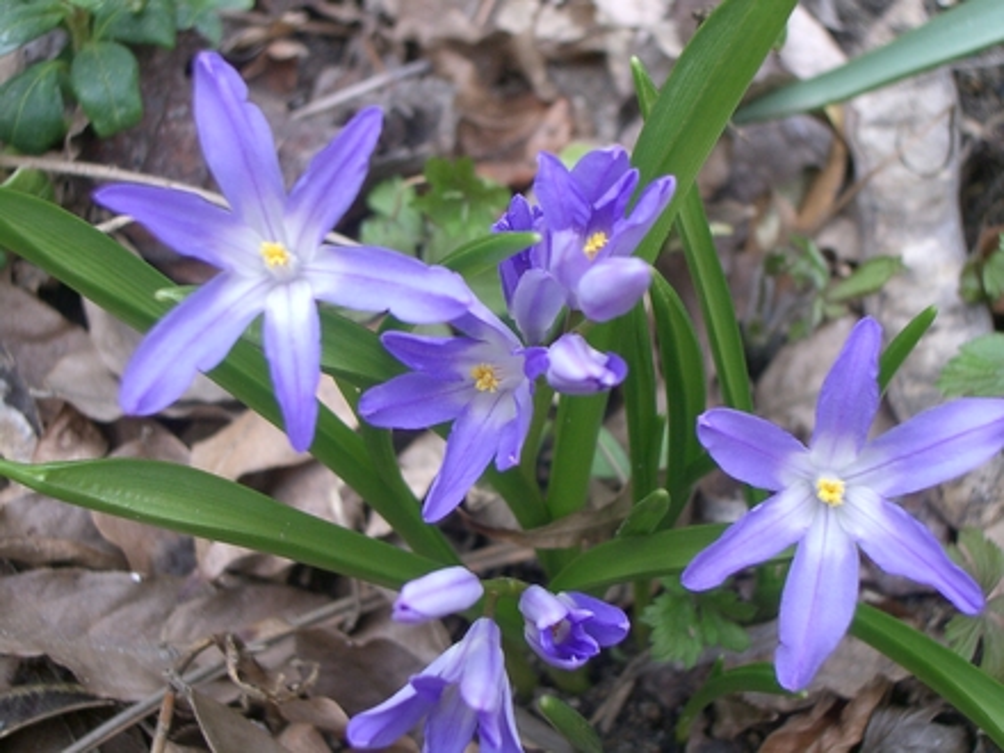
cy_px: 376
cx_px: 502
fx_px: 1798
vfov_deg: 23.7
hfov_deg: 31.2
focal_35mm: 62
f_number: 3.5
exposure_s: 1/80
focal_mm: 10.2
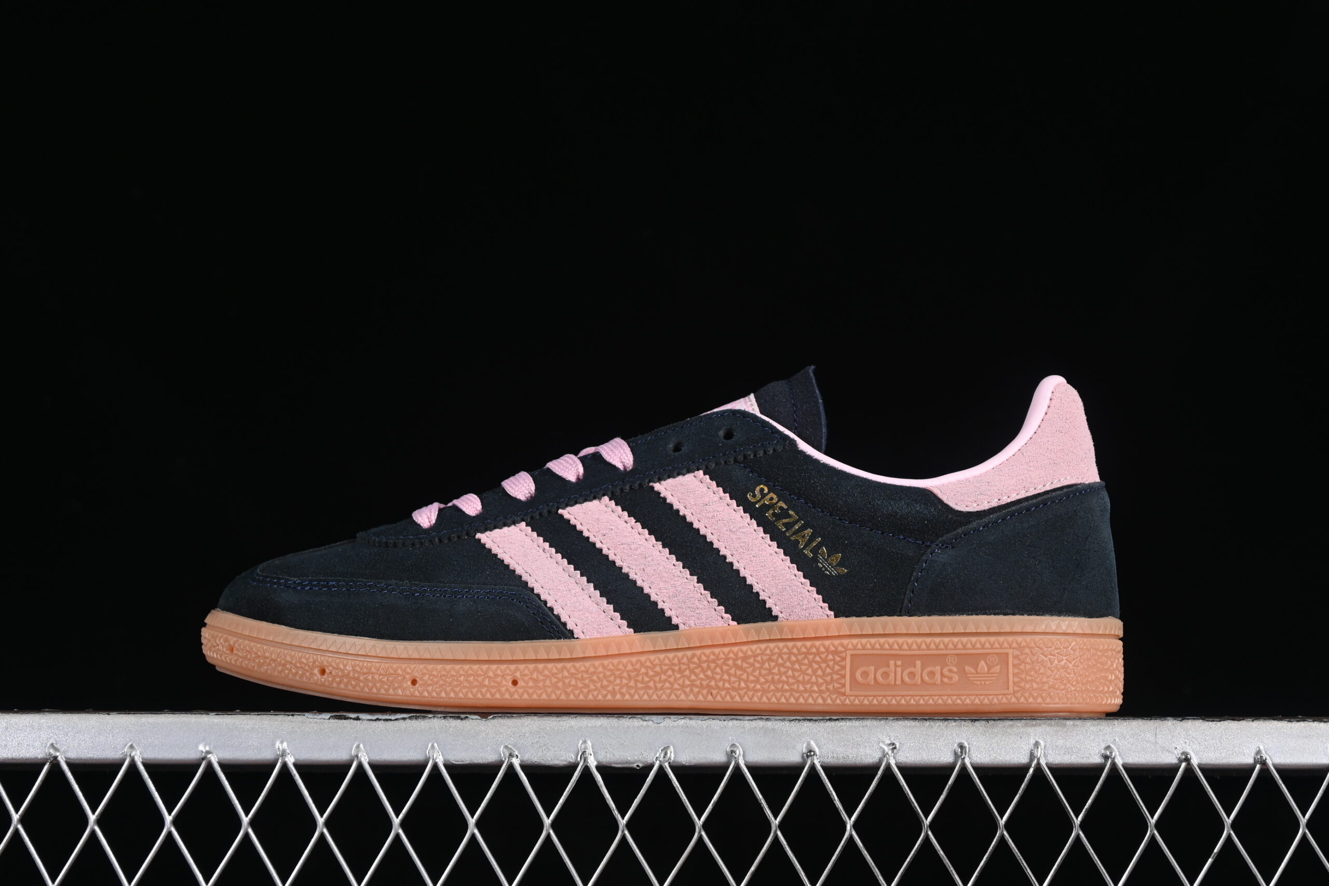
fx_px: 2769
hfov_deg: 27.0
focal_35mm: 75
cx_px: 664
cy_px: 443
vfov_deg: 18.2
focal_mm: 50
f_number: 6.3
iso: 160
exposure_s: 1/60
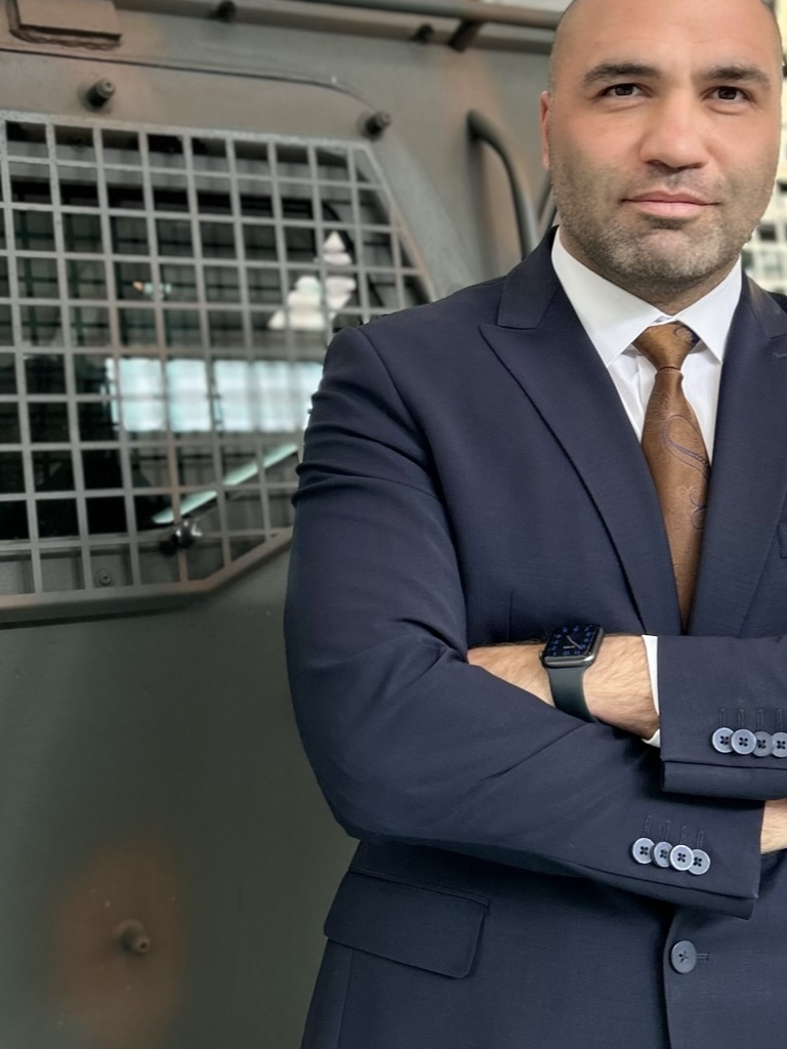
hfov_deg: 28.0
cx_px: 436
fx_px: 1576
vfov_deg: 36.4
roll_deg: -1.0
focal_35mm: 52
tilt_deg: +1.8
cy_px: 343
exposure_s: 1/195
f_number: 1.5
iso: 40
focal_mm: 5.7
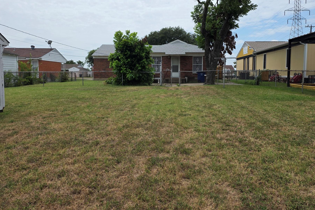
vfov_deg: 47.8
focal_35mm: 27
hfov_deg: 67.3
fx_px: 236
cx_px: 170
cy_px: 88
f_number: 1.7
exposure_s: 1/7944
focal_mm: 6.25
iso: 64
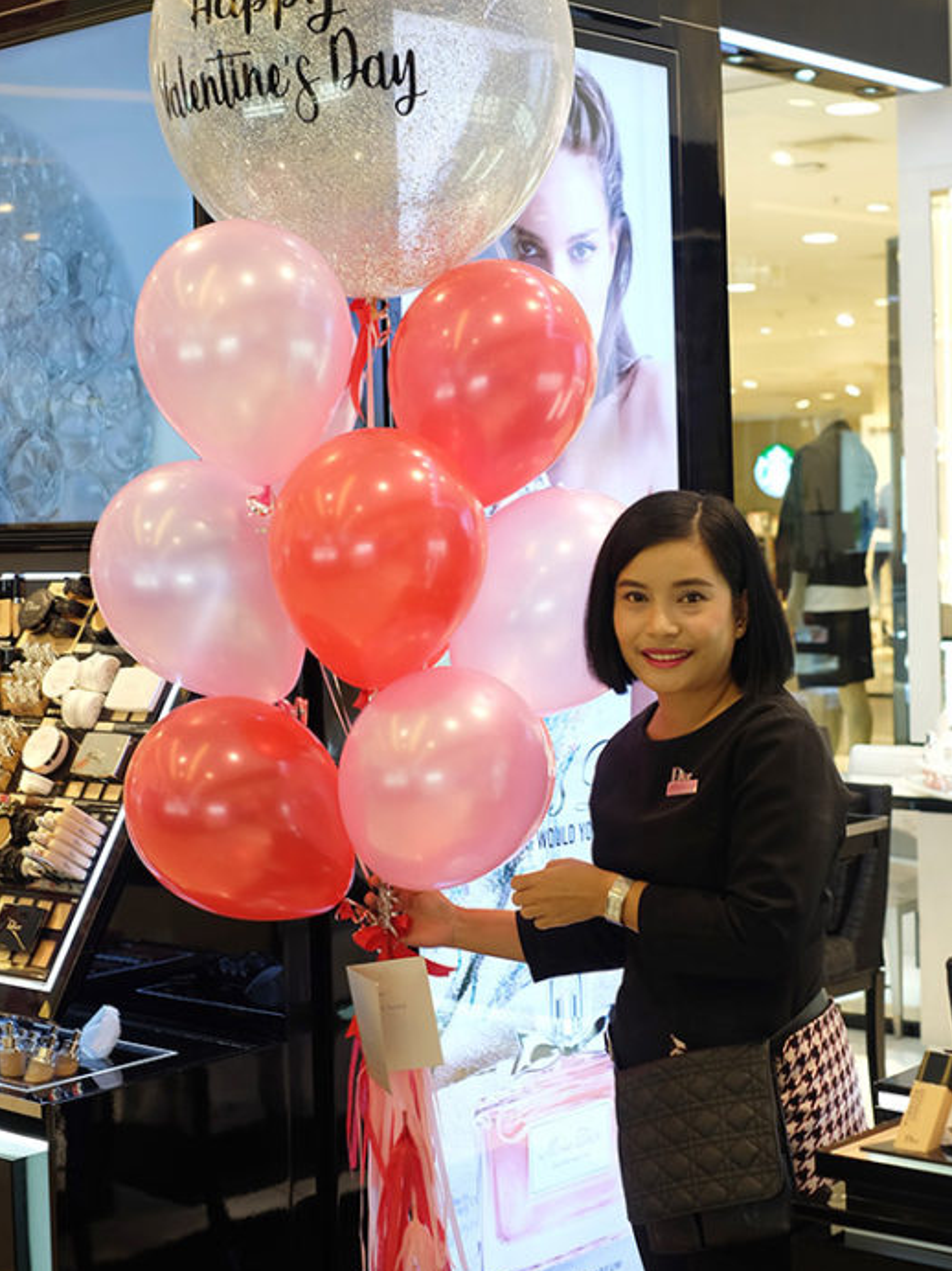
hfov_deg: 24.8
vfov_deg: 32.7
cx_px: 472
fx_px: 2164
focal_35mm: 59
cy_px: 574
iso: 200
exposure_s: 1/20
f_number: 3.6
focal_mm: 35
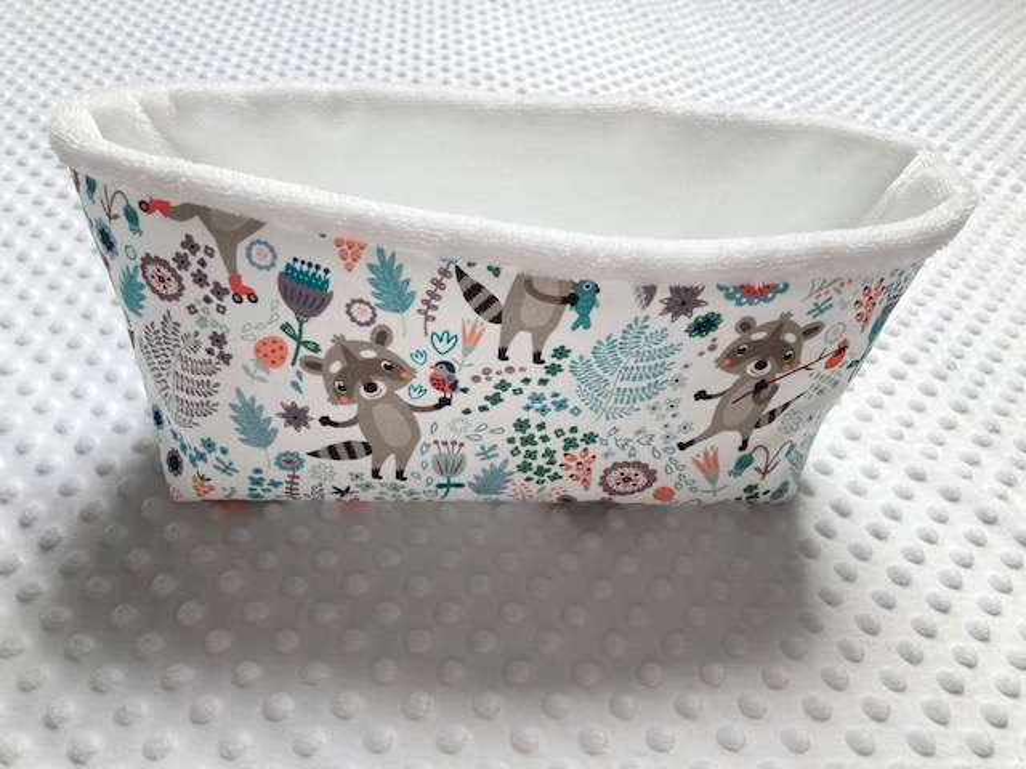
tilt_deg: -38.5
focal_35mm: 28
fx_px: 830
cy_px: 384
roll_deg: -8.9
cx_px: 513
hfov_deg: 63.4
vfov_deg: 49.7
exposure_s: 1/134
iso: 20
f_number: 1.8
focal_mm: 3.99
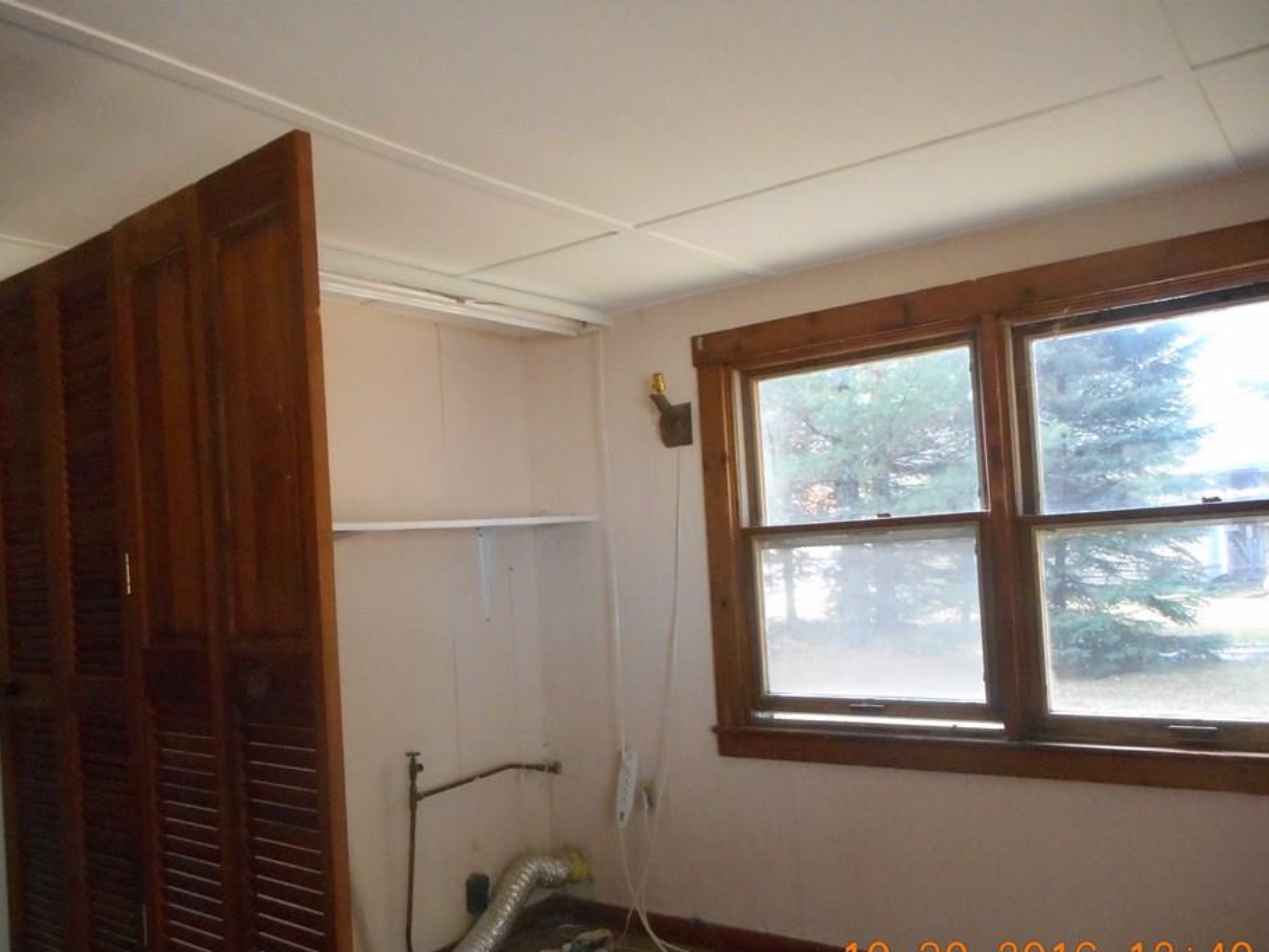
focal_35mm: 28
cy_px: 529
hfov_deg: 63.4
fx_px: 1027
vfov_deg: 49.7
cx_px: 615
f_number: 3.7
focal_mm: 4.5
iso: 800
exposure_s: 1/80
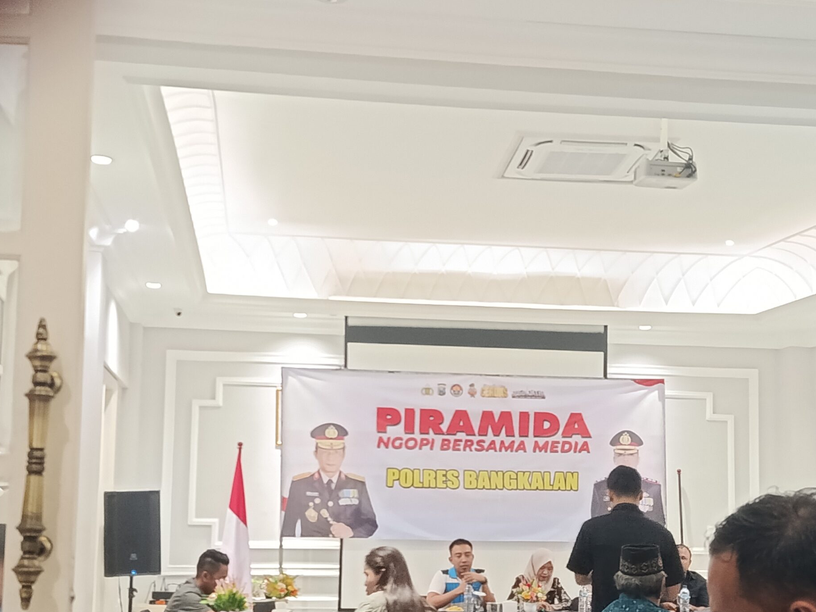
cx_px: 468
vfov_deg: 25.9
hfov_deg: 34.3
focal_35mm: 56
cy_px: 414
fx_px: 1320
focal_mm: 5.24
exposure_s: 1/50
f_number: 1.7
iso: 1434
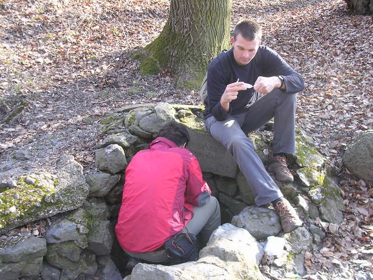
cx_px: 186
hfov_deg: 49.0
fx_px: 409
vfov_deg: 37.7
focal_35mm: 38
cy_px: 140
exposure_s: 1/42.8
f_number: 2.8
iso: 100
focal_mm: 5.8
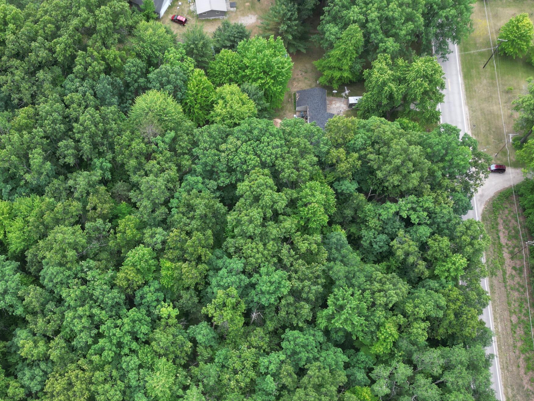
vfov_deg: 34.8
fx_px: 632
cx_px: 189
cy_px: 263
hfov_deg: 45.3
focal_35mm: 41
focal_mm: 6.72
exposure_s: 1/350
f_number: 1.7
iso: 100
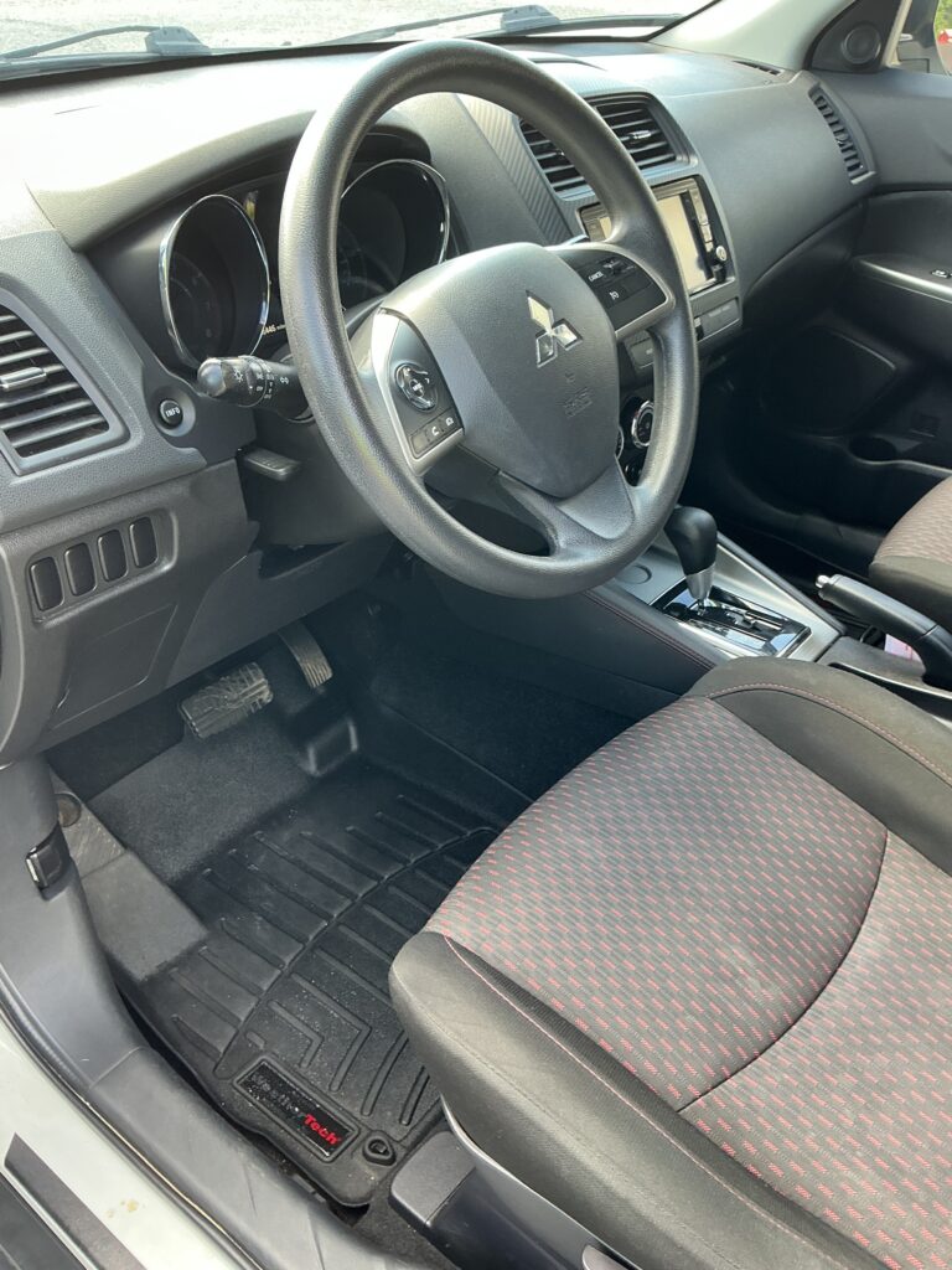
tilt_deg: -33.0
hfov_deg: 48.2
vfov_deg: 61.7
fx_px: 1063
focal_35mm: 29
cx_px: 476
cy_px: 635
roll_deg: -1.8
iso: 50
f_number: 1.8
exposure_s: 1/60
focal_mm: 3
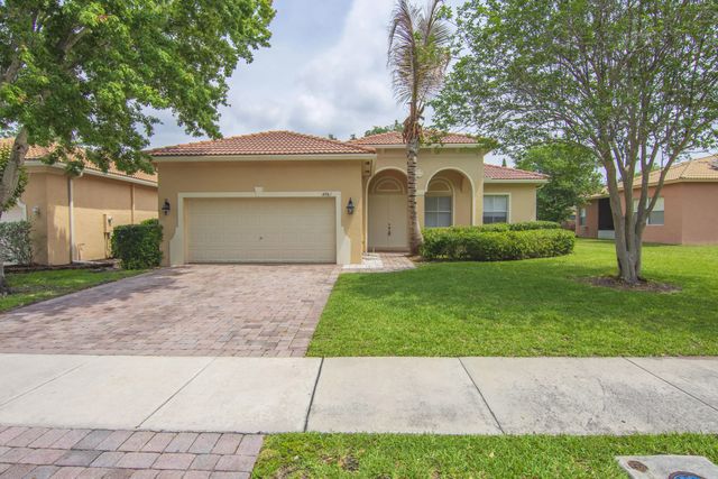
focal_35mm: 20
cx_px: 359
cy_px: 240
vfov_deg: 63.2
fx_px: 389
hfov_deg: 85.4
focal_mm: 13
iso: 320
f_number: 8
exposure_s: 1/800
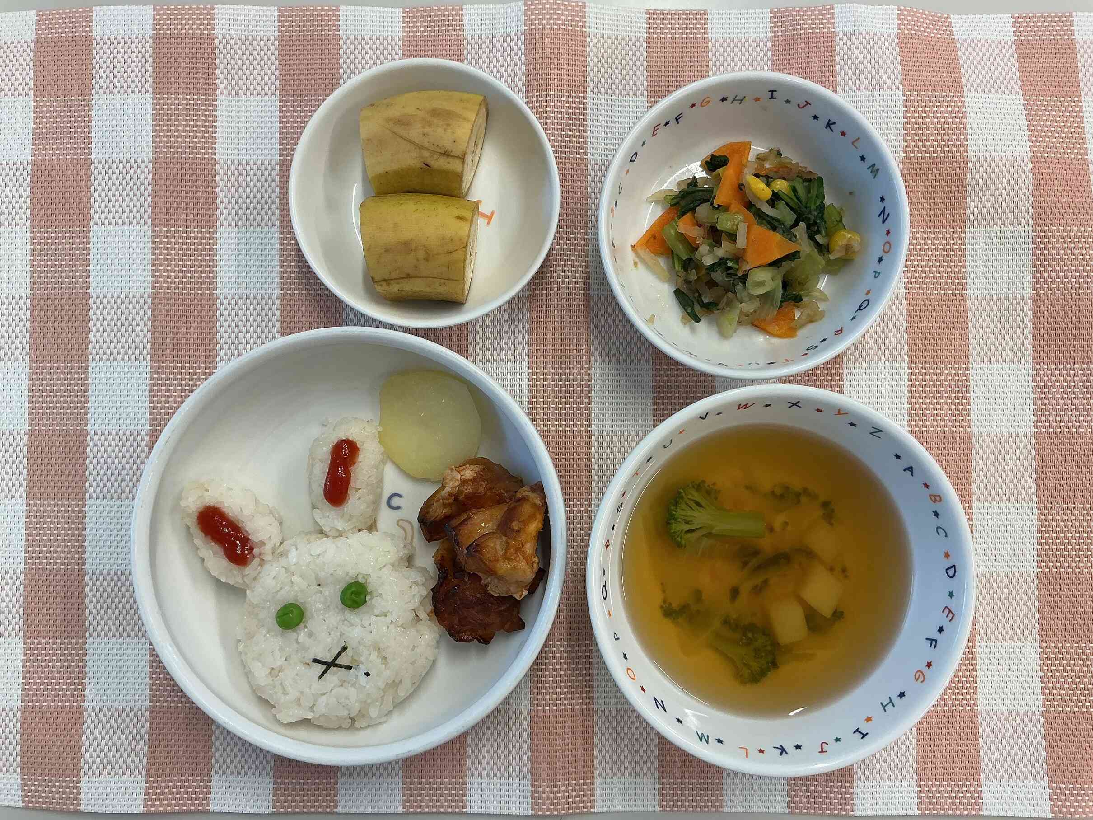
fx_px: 916
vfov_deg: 48.2
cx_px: 546
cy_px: 410
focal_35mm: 29
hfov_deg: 61.7
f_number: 1.8
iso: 32
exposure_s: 1/100
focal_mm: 3
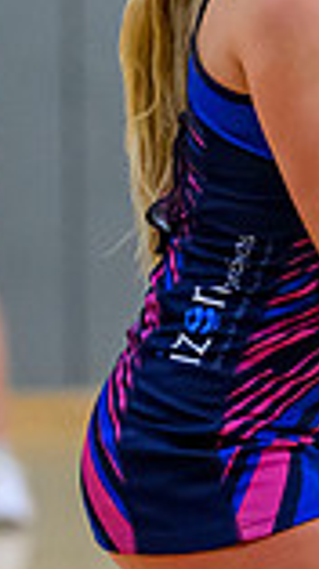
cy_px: 5
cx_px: 675
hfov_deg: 1.3
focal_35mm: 929
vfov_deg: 2.3
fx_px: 14008
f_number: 3.5
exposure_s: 1/800
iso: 6400
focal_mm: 200
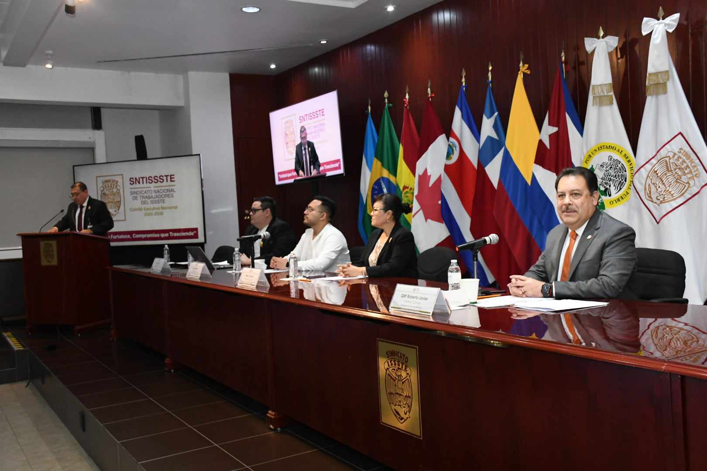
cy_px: 236
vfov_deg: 38.9
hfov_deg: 55.8
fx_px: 668
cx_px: 354
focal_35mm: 34
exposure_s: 1/125
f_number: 6.3
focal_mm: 23
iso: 3200
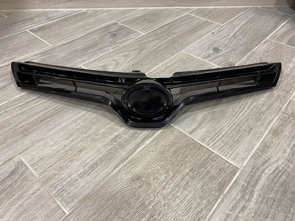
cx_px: 148
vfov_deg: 53.1
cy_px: 110
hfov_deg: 67.3
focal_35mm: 26
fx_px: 222
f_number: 1.8
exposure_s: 1/50
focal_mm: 4.25
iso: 160
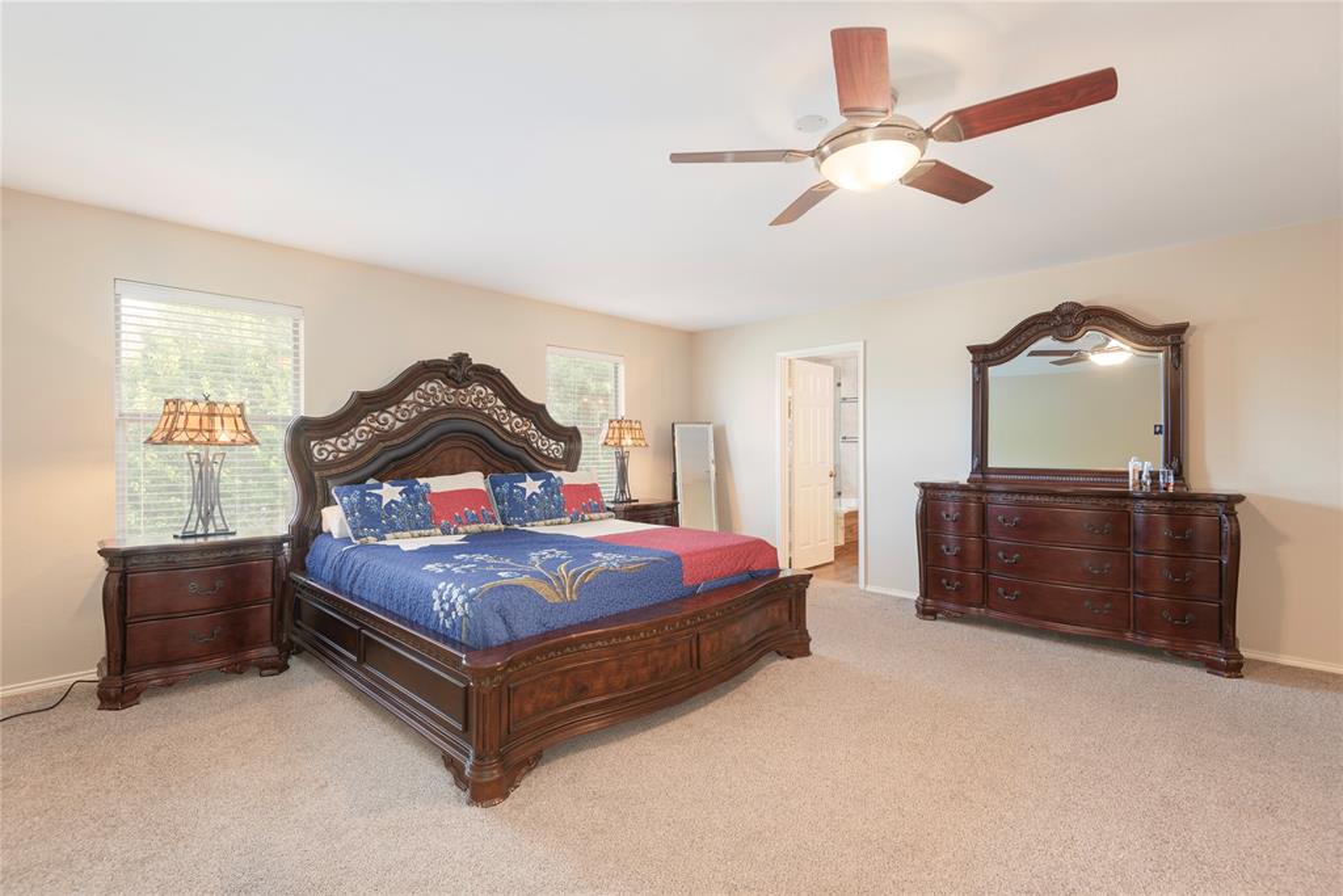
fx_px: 597
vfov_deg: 73.8
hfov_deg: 96.7
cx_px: 672
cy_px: 448
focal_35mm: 16
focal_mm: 16
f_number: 7.1
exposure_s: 1.3
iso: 100
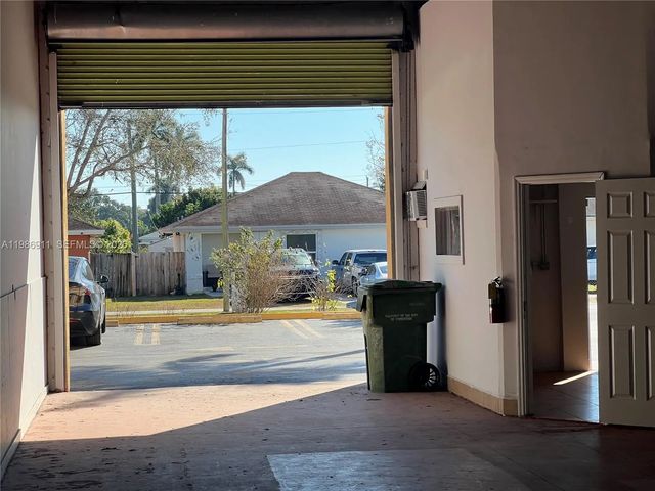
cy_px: 246
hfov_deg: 25.3
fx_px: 1457
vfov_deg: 19.1
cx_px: 328
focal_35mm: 77
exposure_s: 1/327
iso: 32
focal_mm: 9
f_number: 2.8
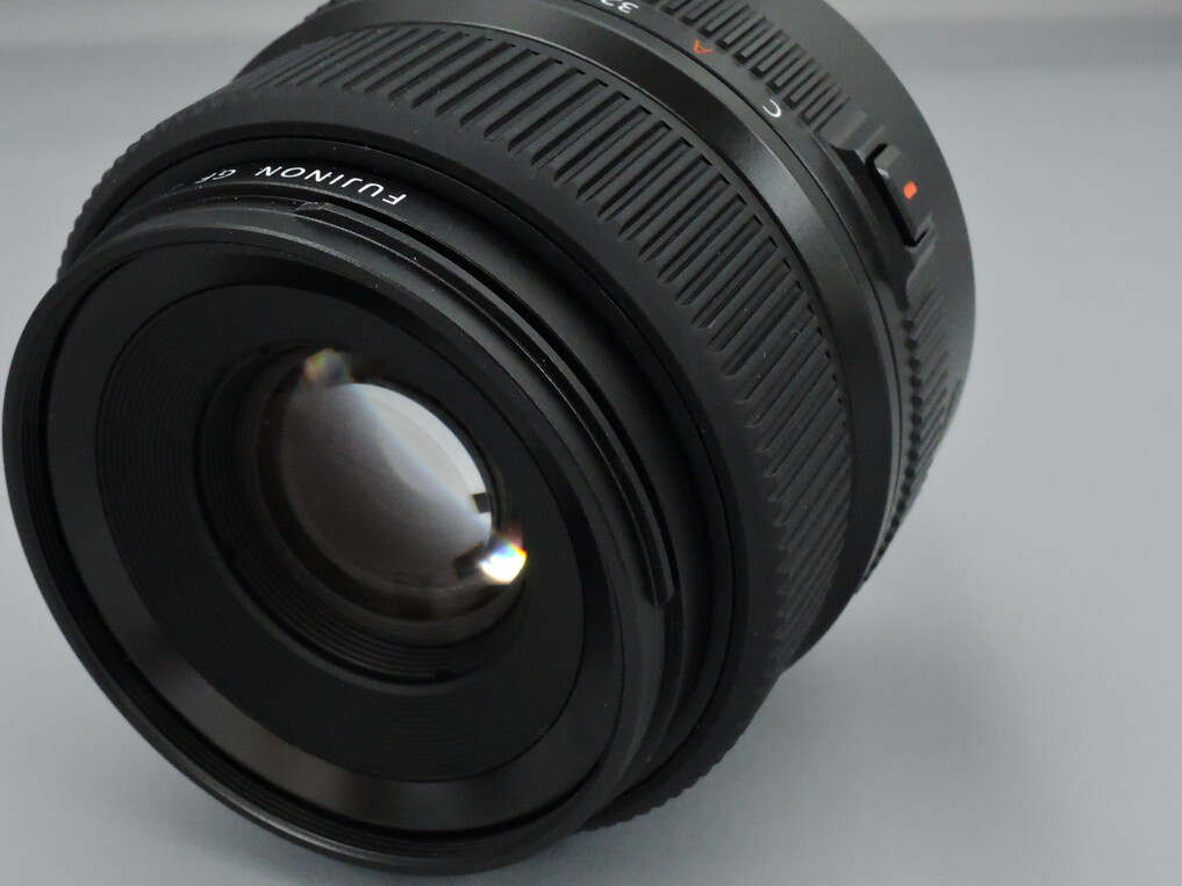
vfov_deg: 24.8
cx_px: 502
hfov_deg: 32.6
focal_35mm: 59
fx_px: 2015
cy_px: 412
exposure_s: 1/125
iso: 1600
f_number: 5.6
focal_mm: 10.7
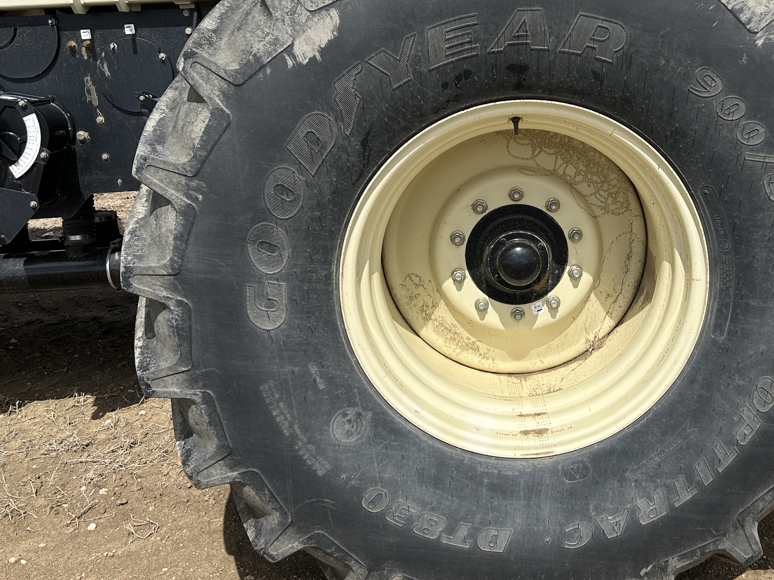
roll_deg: +3.6
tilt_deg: -17.3
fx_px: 894
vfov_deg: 35.8
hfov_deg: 46.2
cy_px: 229
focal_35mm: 40
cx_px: 504
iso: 50
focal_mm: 5.7
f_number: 1.5
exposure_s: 1/5076
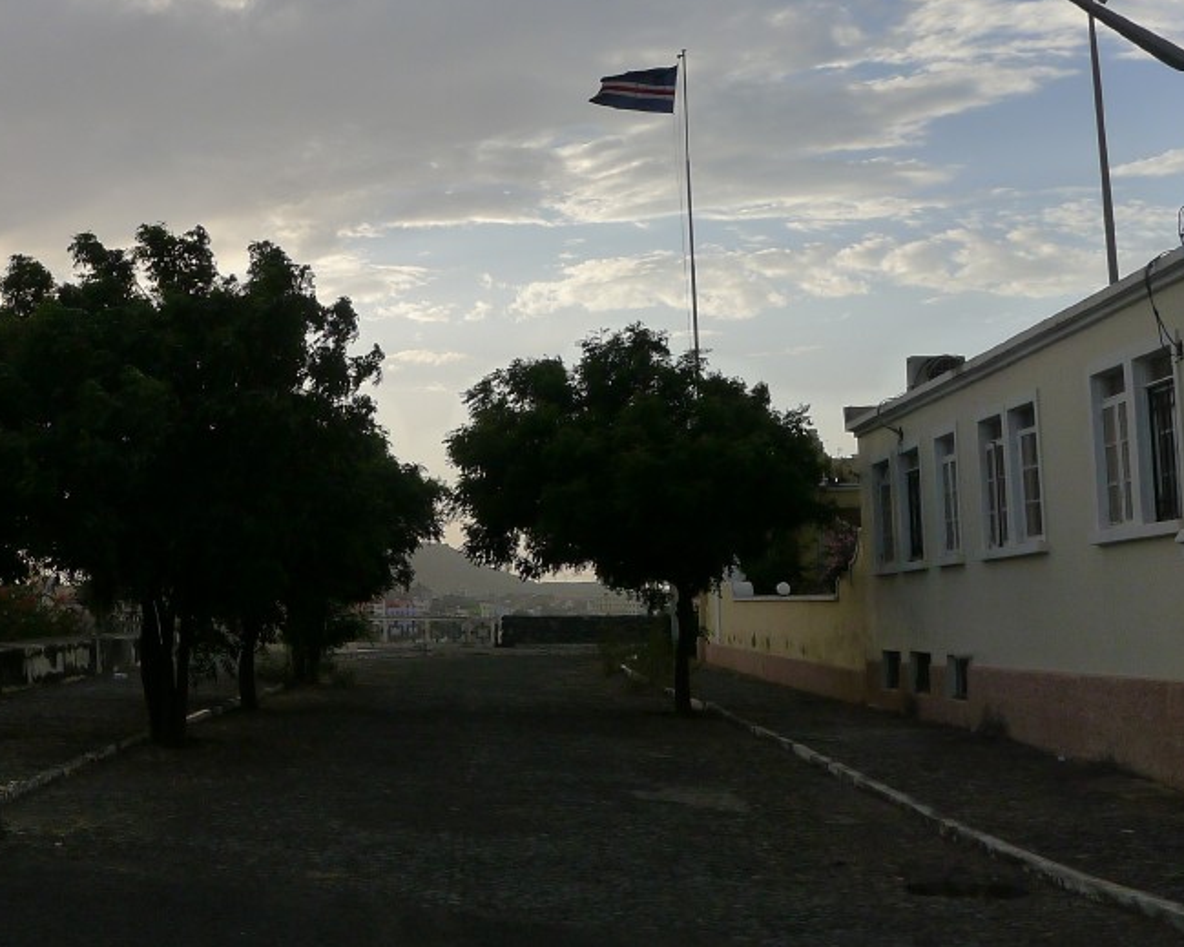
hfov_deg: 34.2
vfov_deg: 29.0
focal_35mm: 52
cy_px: 338
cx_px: 138
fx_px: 1822
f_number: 4
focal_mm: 6.4
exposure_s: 1/640
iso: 125
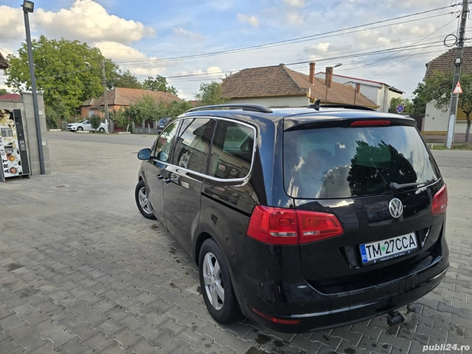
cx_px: 236
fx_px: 314
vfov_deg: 58.9
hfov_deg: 73.9
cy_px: 177
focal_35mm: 23
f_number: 1.7
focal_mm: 6.3
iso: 12
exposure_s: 1/285
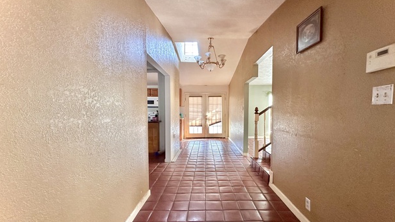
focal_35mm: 16
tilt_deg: -2.7
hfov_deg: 99.3
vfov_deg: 67.0
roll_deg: -0.3
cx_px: 205
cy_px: 120
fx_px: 168
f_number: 2.2
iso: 320
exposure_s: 1/62
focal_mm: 2.22
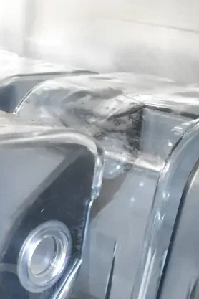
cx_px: -18
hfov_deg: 16.8
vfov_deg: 24.2
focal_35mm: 79
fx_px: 655
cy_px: 321
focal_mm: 24
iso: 6400
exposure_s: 1/60
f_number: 4
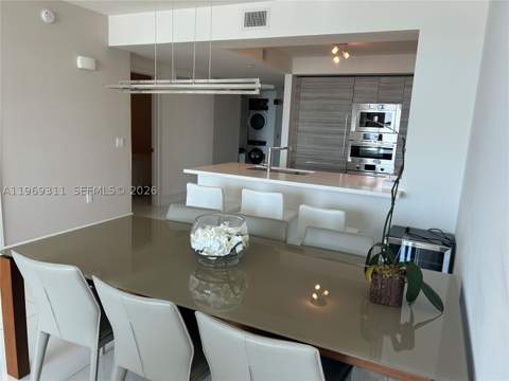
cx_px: 254
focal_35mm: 26
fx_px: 382
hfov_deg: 67.3
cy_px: 190
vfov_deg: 53.1
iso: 64
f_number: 1.5
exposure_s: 1/120
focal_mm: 5.7
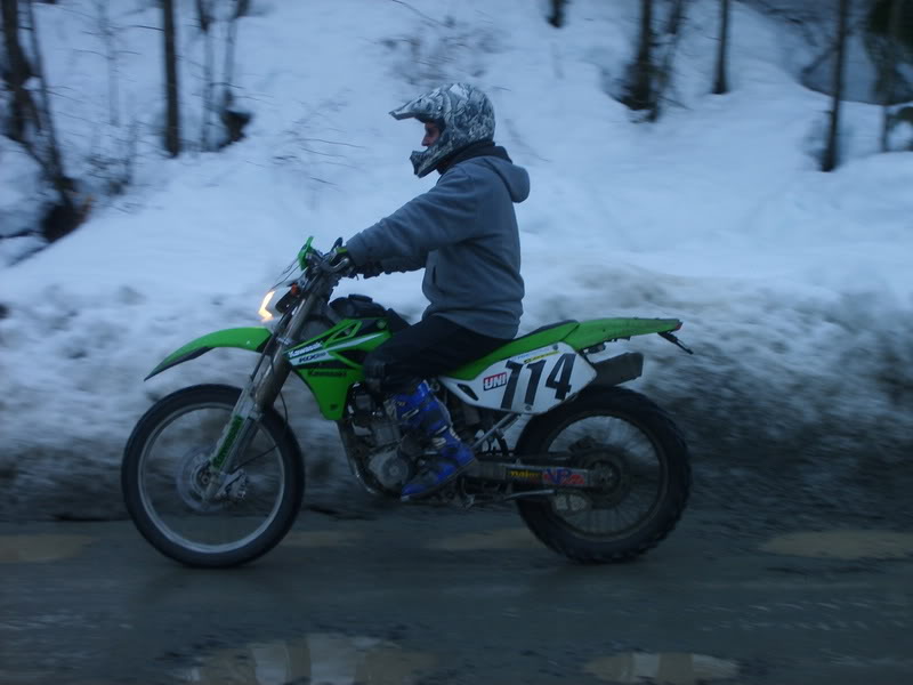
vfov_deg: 24.0
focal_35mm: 61
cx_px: 456
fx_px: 1609
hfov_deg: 31.7
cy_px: 342
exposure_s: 1/125
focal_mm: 10.3
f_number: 3.6
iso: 50
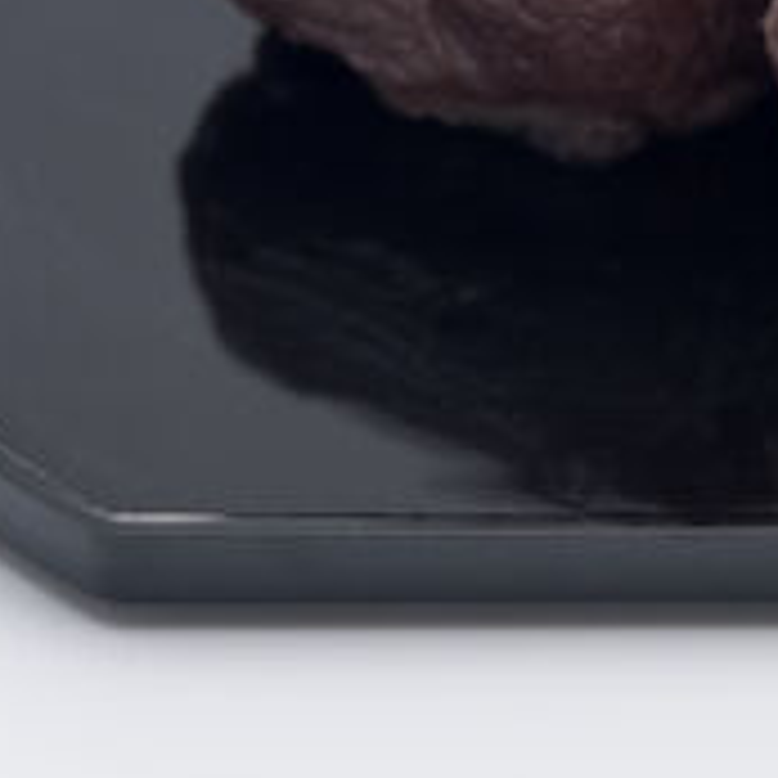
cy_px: -101
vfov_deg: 5.3
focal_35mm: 331
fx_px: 8417
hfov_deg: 5.3
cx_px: 908
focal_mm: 105
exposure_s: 1/60
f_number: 8
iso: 100
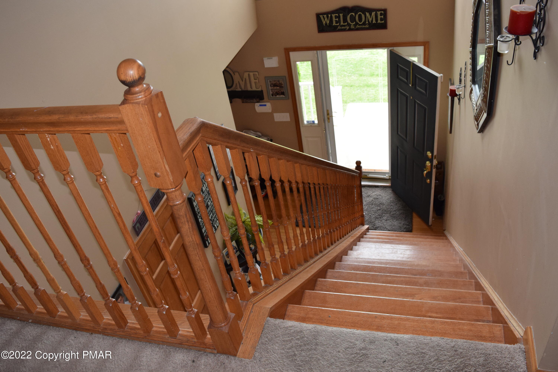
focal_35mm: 30
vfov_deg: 43.6
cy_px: 186
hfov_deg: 61.9
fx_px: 465
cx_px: 279
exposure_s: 1/100
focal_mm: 20
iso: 800
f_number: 5
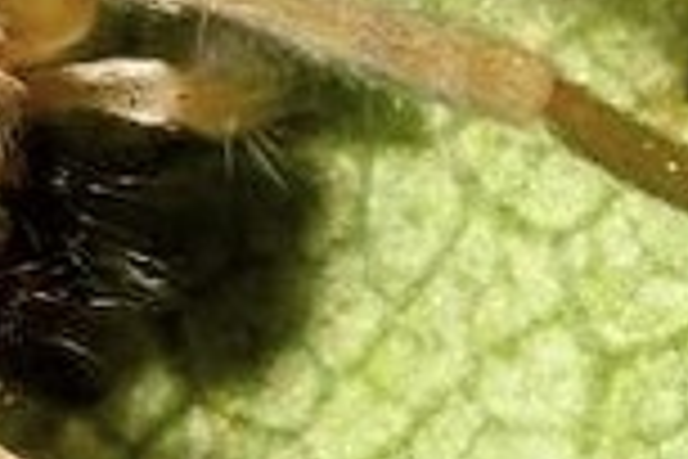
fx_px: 18902
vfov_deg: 1.4
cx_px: -690
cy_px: 274
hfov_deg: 2.1
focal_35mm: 989
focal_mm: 105
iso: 250
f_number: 32
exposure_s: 1/60
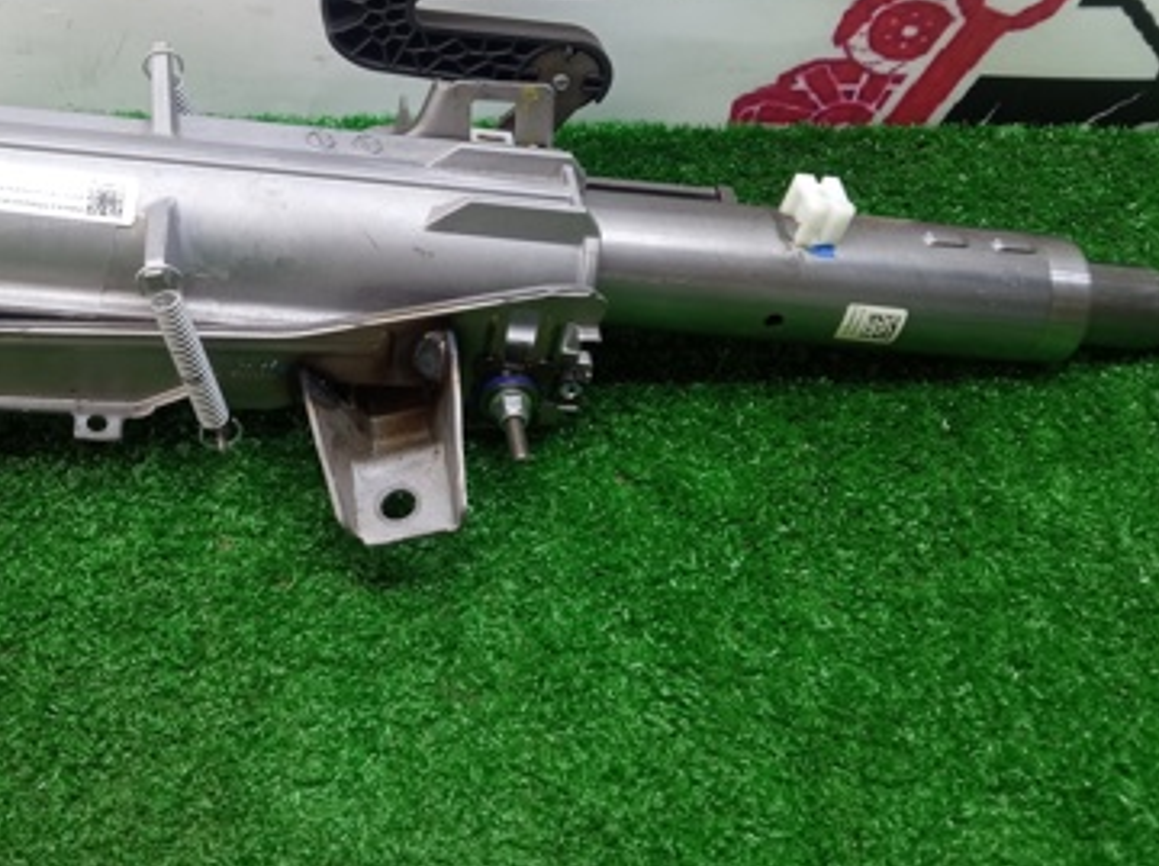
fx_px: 1605
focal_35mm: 48
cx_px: 254
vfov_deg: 29.7
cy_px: 208
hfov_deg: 38.4
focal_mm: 3.79
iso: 150
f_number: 2.2
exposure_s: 1/33.3
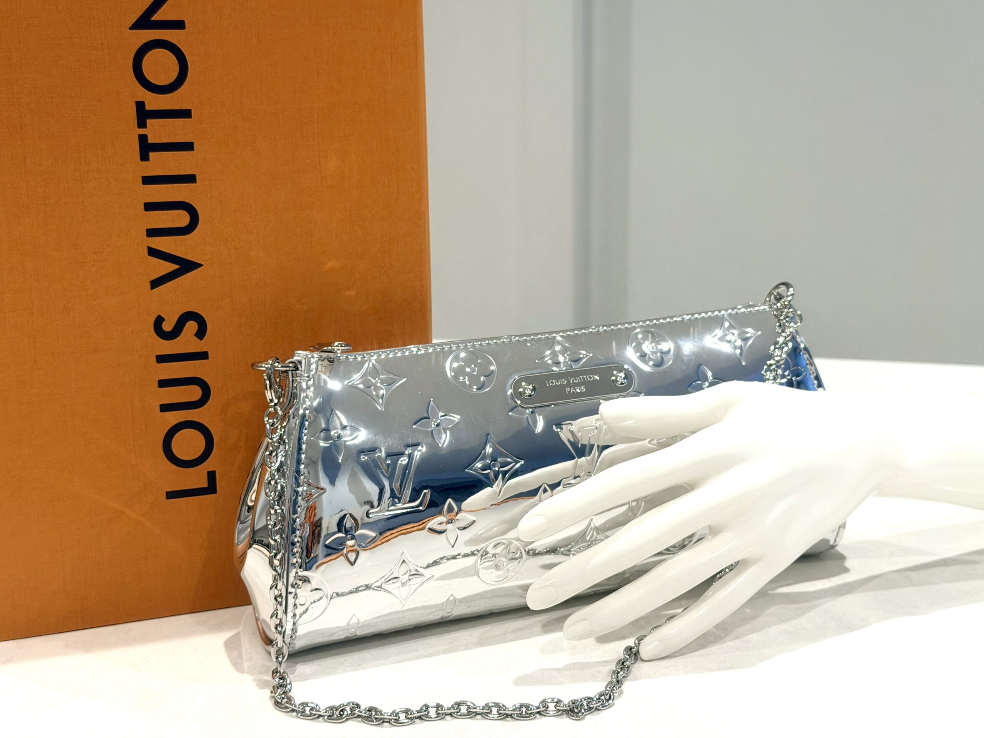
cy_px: 369
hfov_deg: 39.7
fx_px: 1364
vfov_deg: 30.3
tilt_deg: -16.0
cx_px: 492
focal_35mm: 48
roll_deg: +0.8
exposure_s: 1/60
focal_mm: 6.76
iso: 64
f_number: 1.78
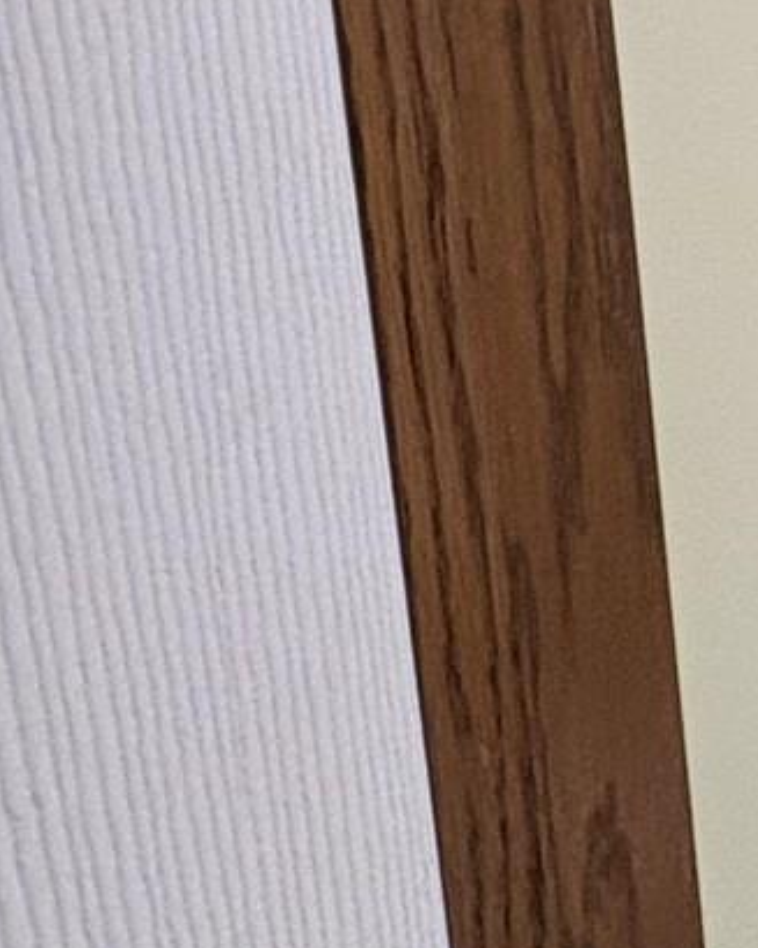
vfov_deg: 22.7
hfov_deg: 13.4
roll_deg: -0.2
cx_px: 1908
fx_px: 2160
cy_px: -206
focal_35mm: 77
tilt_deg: -6.7
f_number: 2.2
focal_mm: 2.22
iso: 160
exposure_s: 1/120
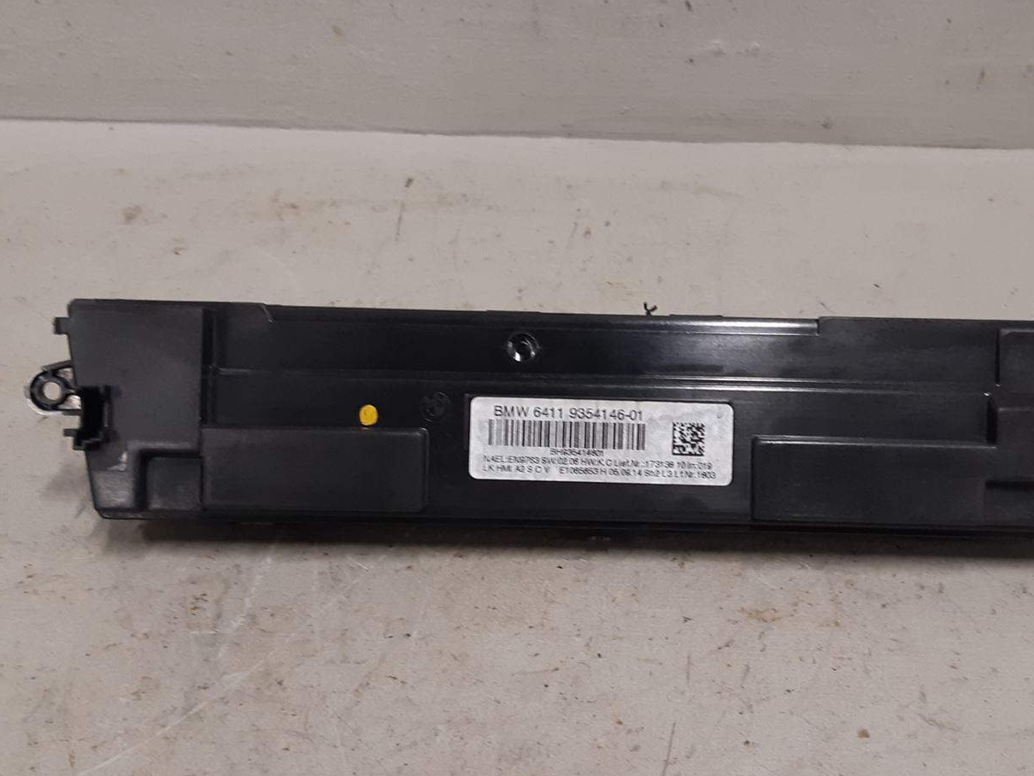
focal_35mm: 44
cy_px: 398
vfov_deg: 32.9
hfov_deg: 42.7
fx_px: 1315
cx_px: 625
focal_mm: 3.93
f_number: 1.7
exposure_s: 1/50
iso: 125
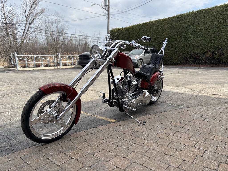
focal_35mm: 26
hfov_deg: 67.3
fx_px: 171
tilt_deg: -9.5
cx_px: 114
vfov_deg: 53.1
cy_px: 86
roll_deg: +2.0
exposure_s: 1/1912
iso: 50
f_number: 1.6
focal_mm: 5.96
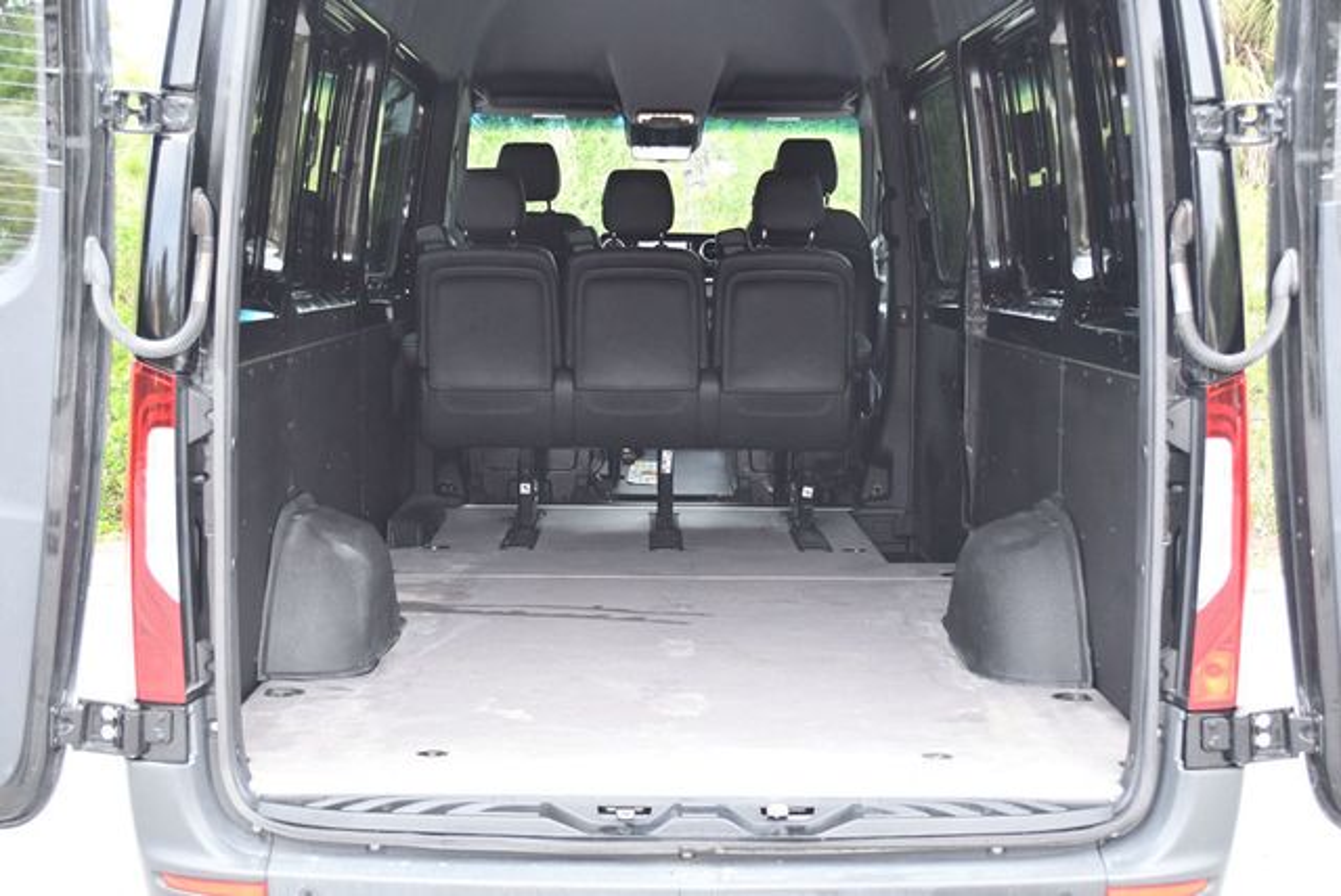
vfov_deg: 22.7
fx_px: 2237
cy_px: 448
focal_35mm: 60
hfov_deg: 33.4
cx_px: 670
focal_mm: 30
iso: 1000
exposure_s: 1/125
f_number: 4.5
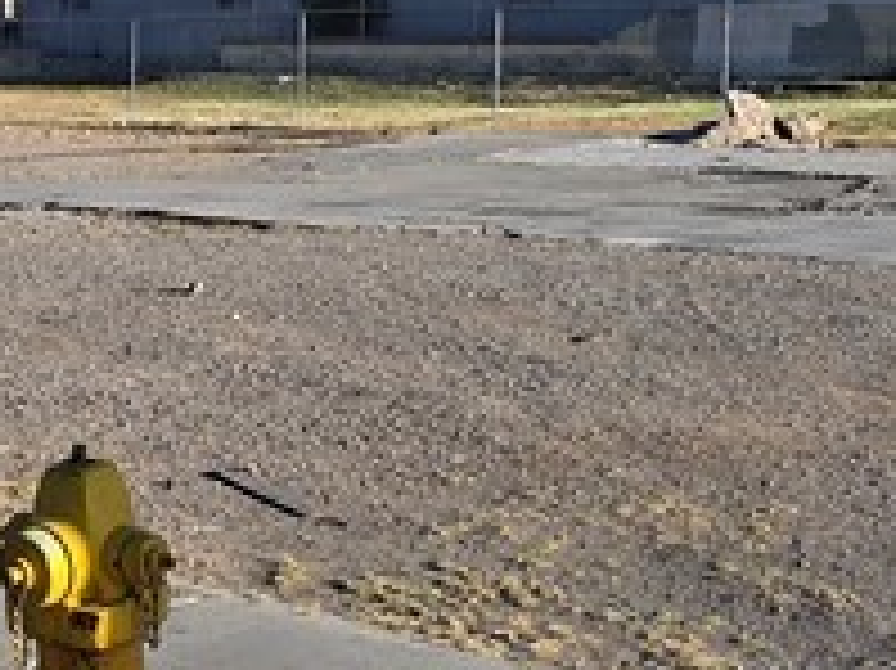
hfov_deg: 27.8
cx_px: 68
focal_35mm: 67
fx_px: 1733
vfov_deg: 21.9
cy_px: 310
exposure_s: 1/1829
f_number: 1.9
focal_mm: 2.2
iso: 40
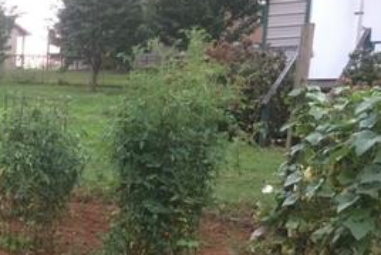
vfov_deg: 18.6
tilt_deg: -8.2
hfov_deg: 26.4
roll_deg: -3.6
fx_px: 762
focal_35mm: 72
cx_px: -11
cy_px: 232
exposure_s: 1/30
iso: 100
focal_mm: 4.15
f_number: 2.2
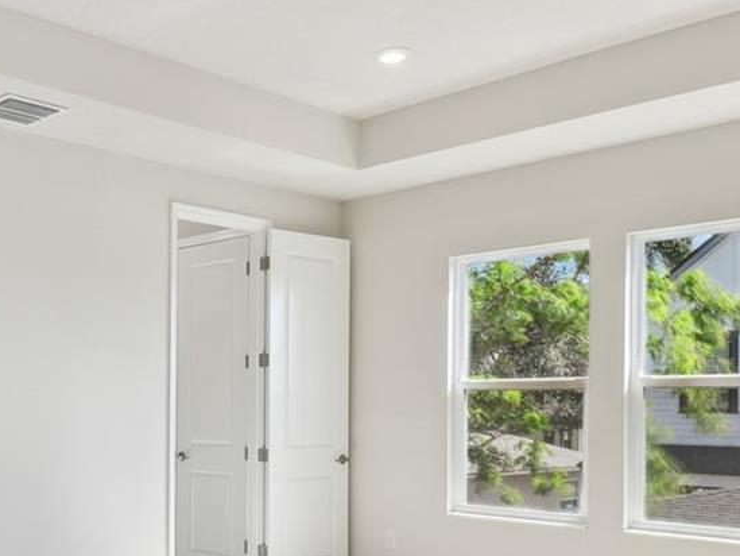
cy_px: 393
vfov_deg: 33.9
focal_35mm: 42
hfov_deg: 42.1
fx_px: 898
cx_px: 115
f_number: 7.1
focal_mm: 10
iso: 100
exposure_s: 1/100
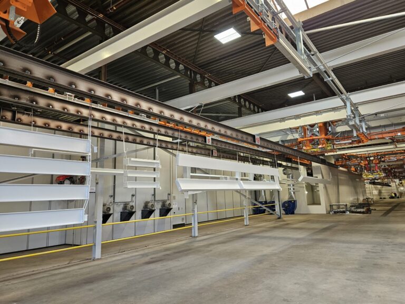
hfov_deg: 73.9
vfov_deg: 58.9
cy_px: 152
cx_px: 202
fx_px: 269
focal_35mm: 23
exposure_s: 1/180
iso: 200
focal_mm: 5.4
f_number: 1.8
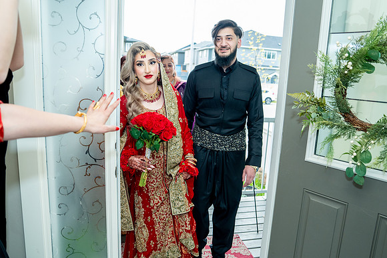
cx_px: 194
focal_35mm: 27
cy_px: 129
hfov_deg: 68.2
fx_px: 286
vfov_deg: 48.6
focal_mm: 24
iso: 1000
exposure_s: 1/320
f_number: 2.8
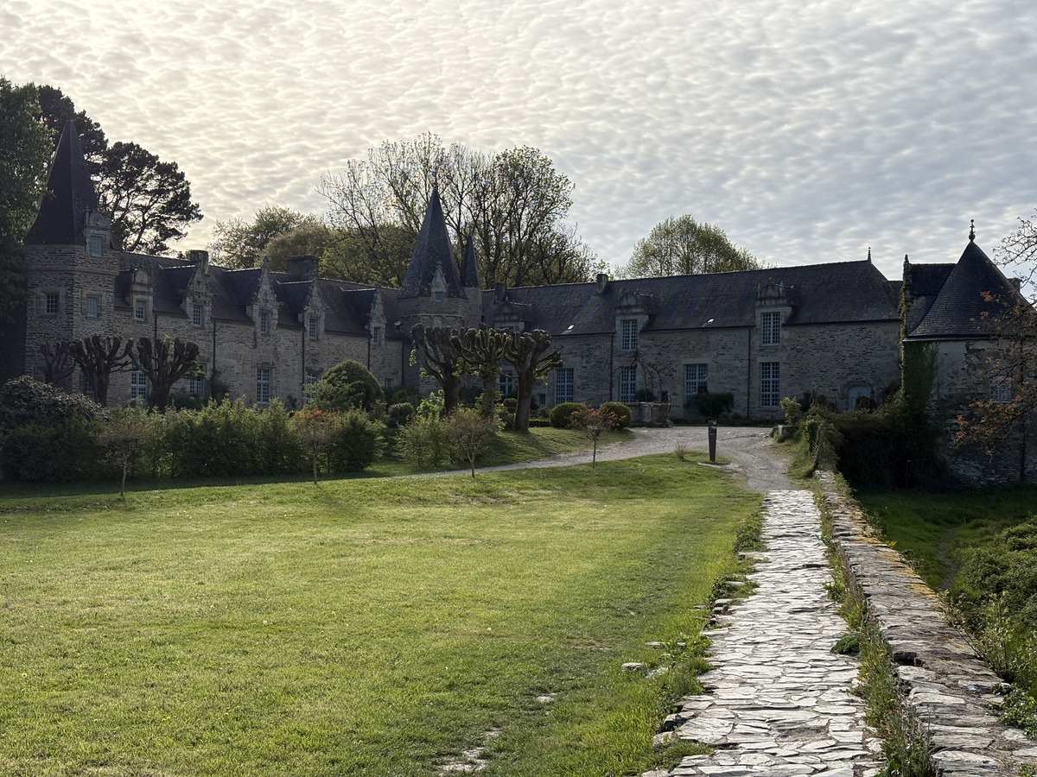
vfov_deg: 28.0
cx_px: 518
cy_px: 388
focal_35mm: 52
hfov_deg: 36.8
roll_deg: -0.2
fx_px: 1558
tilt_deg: +2.4
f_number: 1.6
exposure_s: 1/4329
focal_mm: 5.96
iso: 40
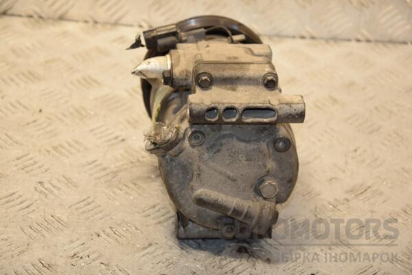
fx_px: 1287
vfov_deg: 12.2
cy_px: 138
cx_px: 206
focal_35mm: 112
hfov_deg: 18.2
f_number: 5.6
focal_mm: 75
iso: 800
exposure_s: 1/200
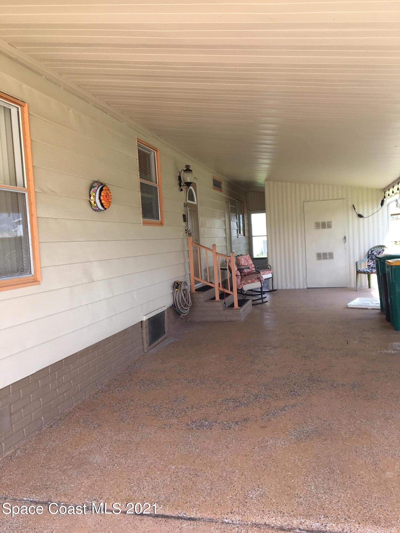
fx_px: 447
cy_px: 266
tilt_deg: -2.9
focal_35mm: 29
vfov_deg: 61.7
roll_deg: +2.8
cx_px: 200
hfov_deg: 48.2
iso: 25
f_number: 2.2
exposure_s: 1/198
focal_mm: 4.15
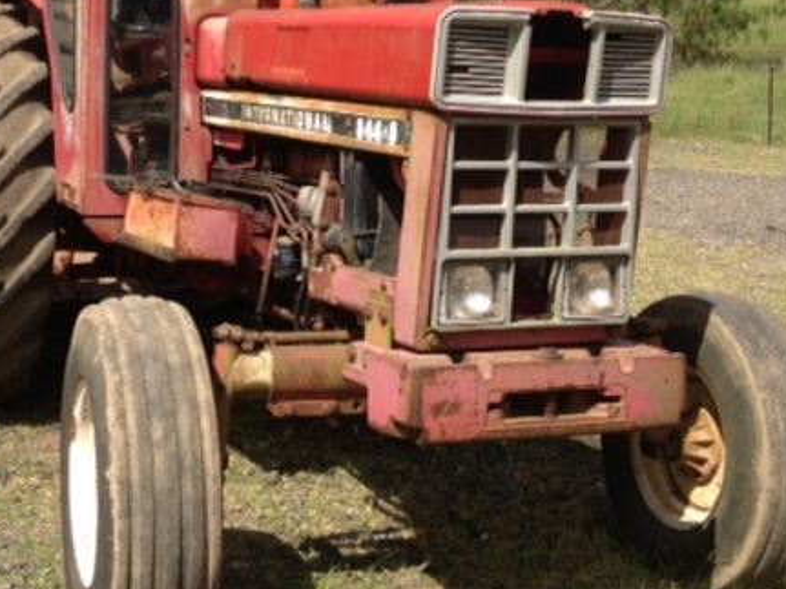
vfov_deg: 22.2
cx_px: 328
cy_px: 104
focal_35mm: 65
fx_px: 1475
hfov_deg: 29.8
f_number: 2.4
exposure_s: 1/1284
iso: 50
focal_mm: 4.28
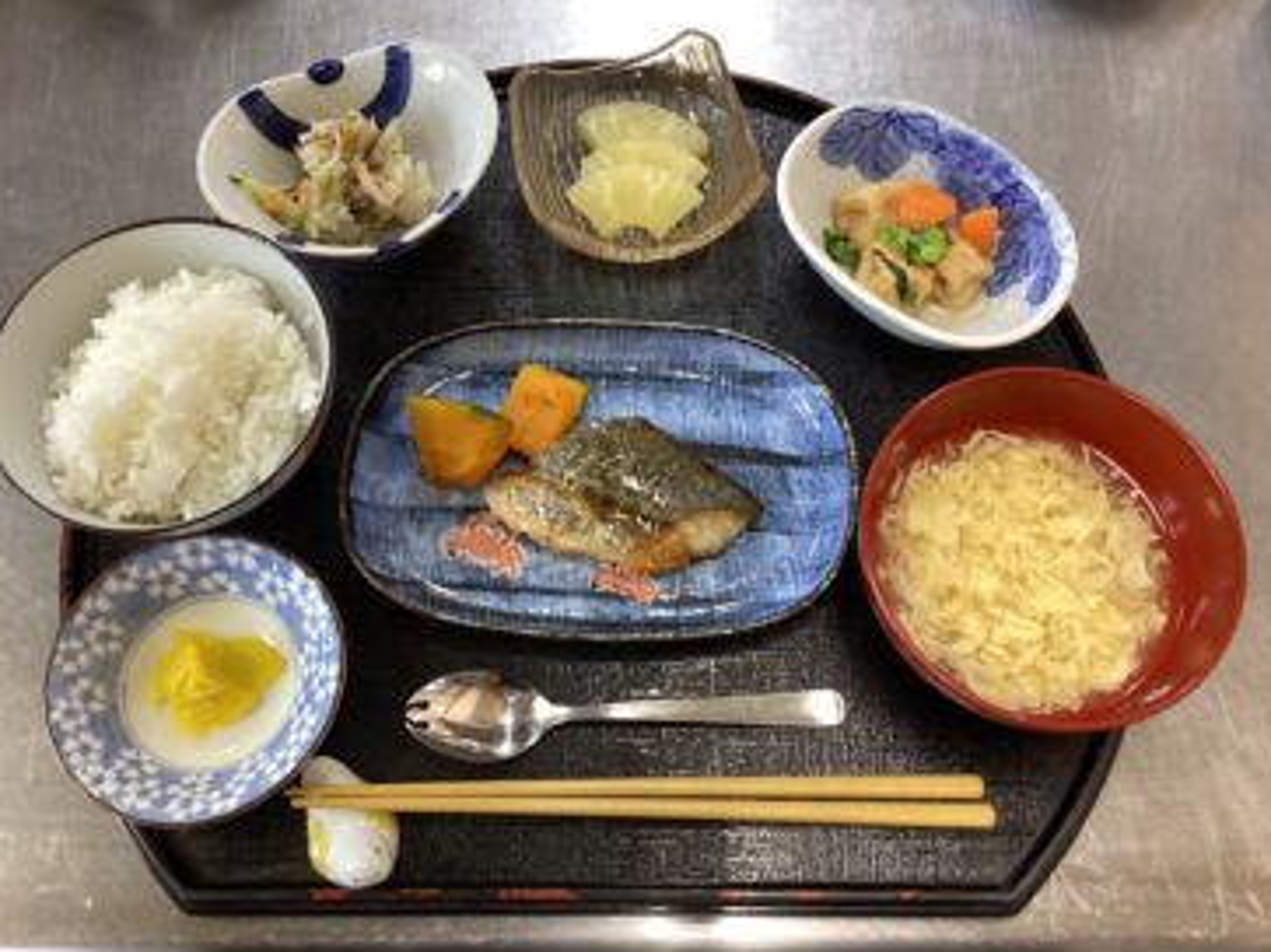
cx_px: 628
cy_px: 485
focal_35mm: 32
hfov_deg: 56.8
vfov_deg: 44.1
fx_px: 1175
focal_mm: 3.3
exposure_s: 1/60
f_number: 2.4
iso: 200
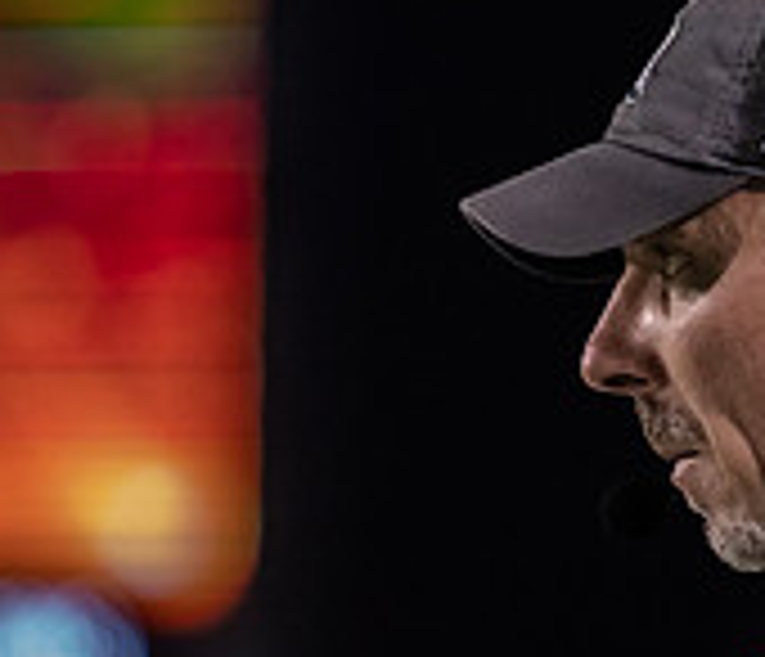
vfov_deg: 2.2
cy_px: 639
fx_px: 16966
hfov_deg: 2.6
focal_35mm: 728
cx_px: 1037
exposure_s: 1/1250
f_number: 2.8
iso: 3200
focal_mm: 197
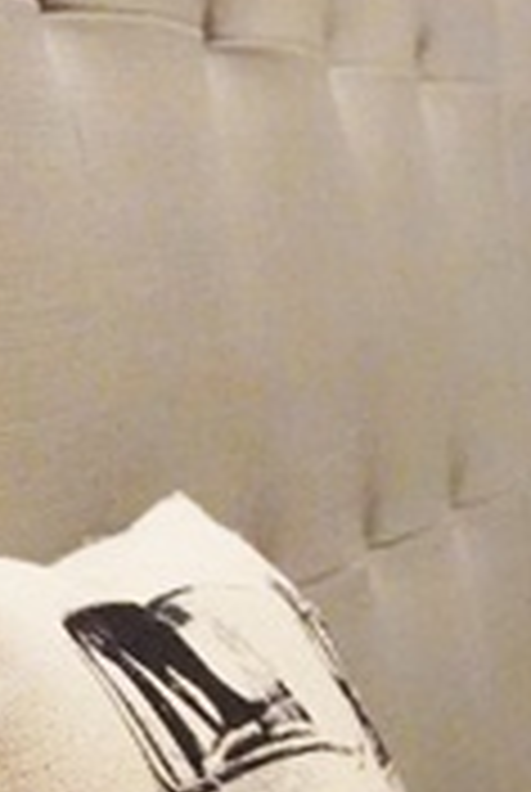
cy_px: 212
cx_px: 819
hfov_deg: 8.8
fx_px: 3372
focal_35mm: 153
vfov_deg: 13.4
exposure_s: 1/200
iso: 40000
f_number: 6.3
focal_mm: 30
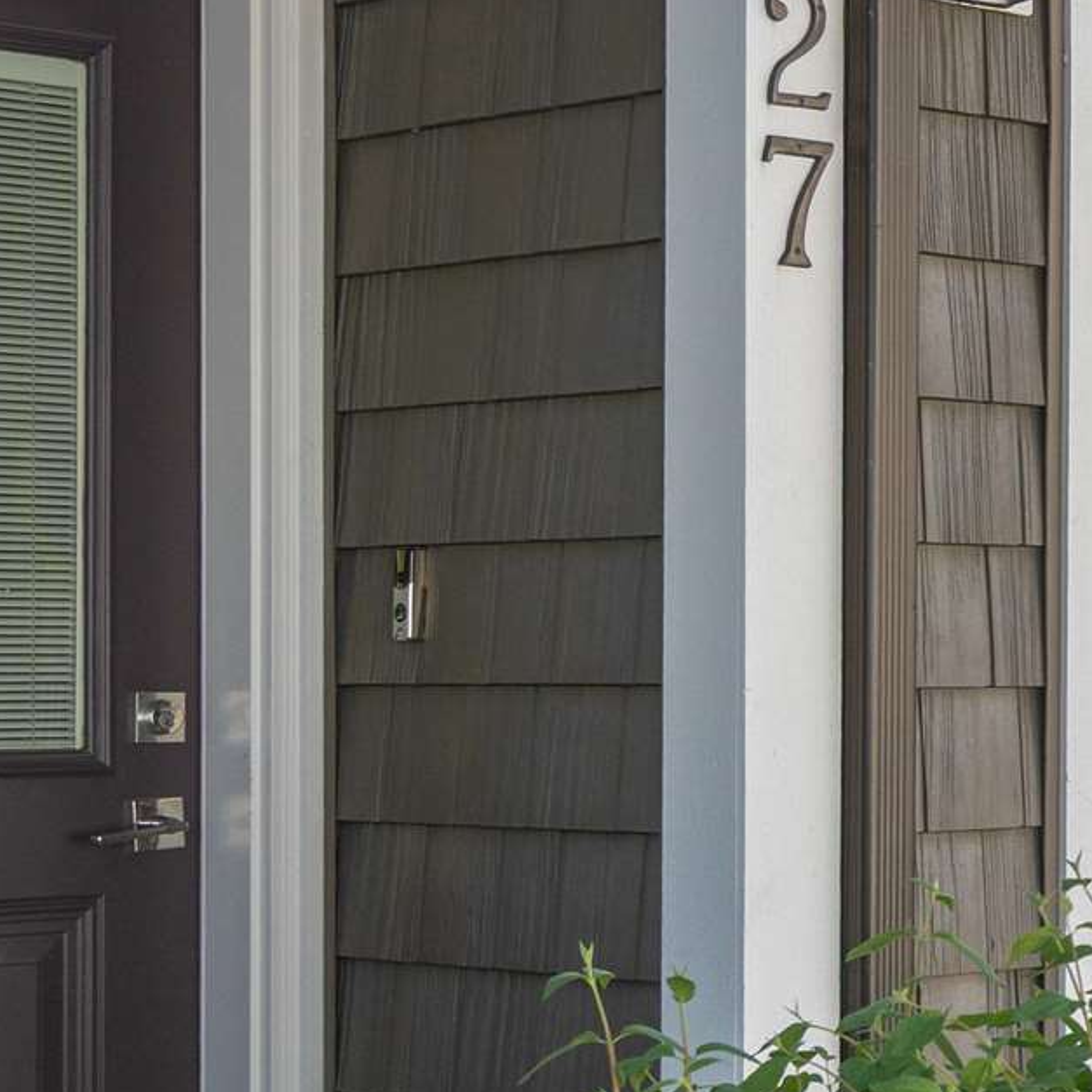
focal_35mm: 100
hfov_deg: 15.2
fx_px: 3569
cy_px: 683
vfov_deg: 17.4
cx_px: 1944
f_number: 5.6
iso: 250
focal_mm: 24
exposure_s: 1/125
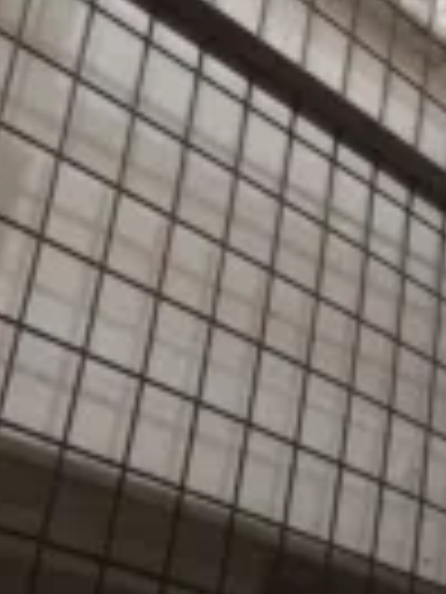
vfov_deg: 23.5
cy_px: -18
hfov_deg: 18.6
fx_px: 1357
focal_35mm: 79
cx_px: 153
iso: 1260
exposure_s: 1/24
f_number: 1.8
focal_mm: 5.55
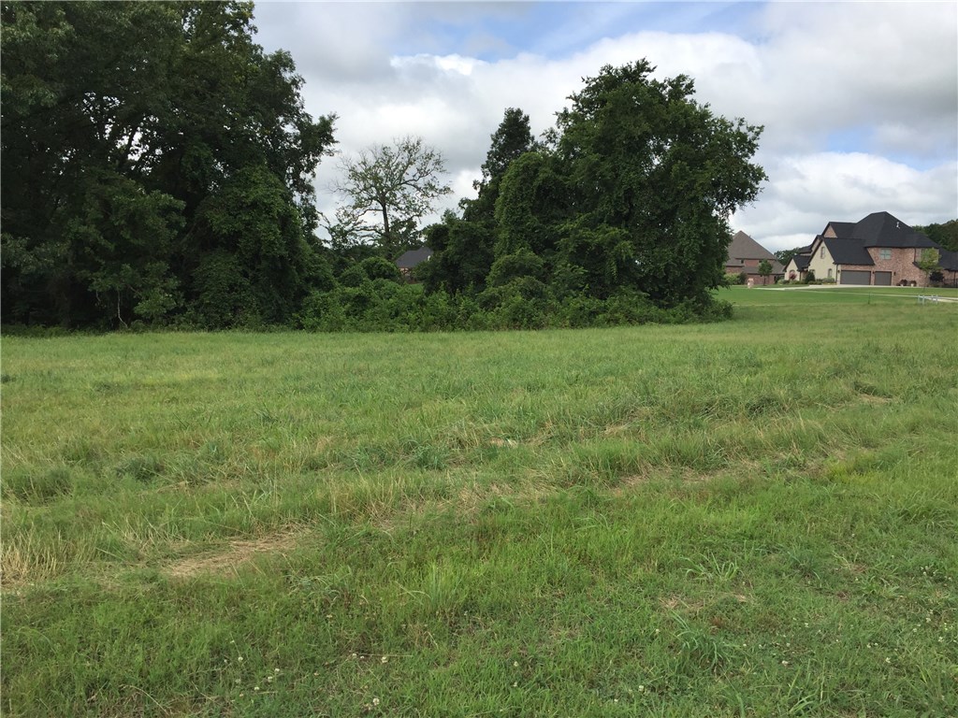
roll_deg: -3.2
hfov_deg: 61.7
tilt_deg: -5.5
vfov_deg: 48.2
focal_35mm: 29
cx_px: 479
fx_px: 803
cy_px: 359
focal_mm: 4.15
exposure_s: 1/1522
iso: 32
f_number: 2.2
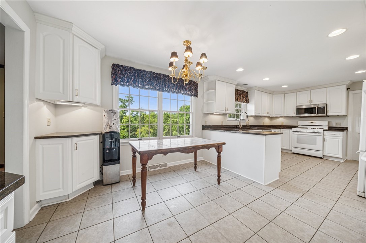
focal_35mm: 12
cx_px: 183
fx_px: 122
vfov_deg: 89.9
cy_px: 122
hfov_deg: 112.6
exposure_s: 1/4
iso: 100
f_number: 11
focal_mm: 12
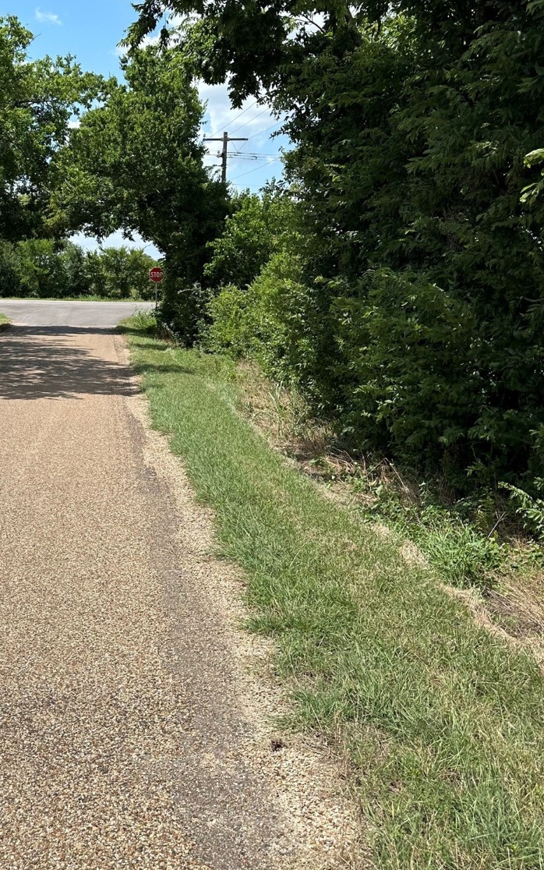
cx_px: 124
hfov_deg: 35.3
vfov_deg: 55.0
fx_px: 830
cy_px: 352
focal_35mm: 35
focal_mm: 6.86
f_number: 1.78
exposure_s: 1/4184
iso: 80
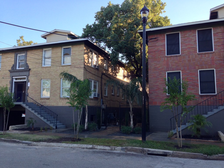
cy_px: 84
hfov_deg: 55.4
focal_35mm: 33
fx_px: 214
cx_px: 112
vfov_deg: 42.9
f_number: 2.4
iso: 50
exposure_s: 1/157
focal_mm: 4.12
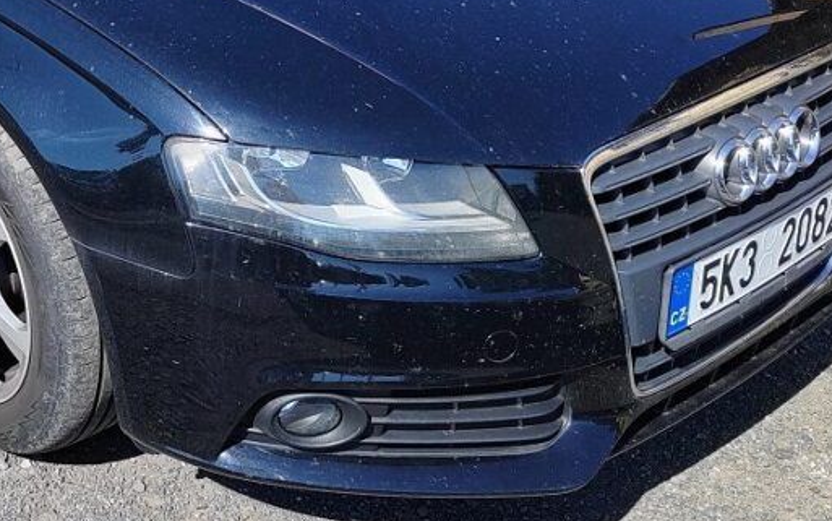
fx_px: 1384
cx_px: -7
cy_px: 102
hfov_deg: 30.9
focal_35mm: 61
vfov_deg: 21.0
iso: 100
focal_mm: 5.52
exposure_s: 1/940
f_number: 1.9
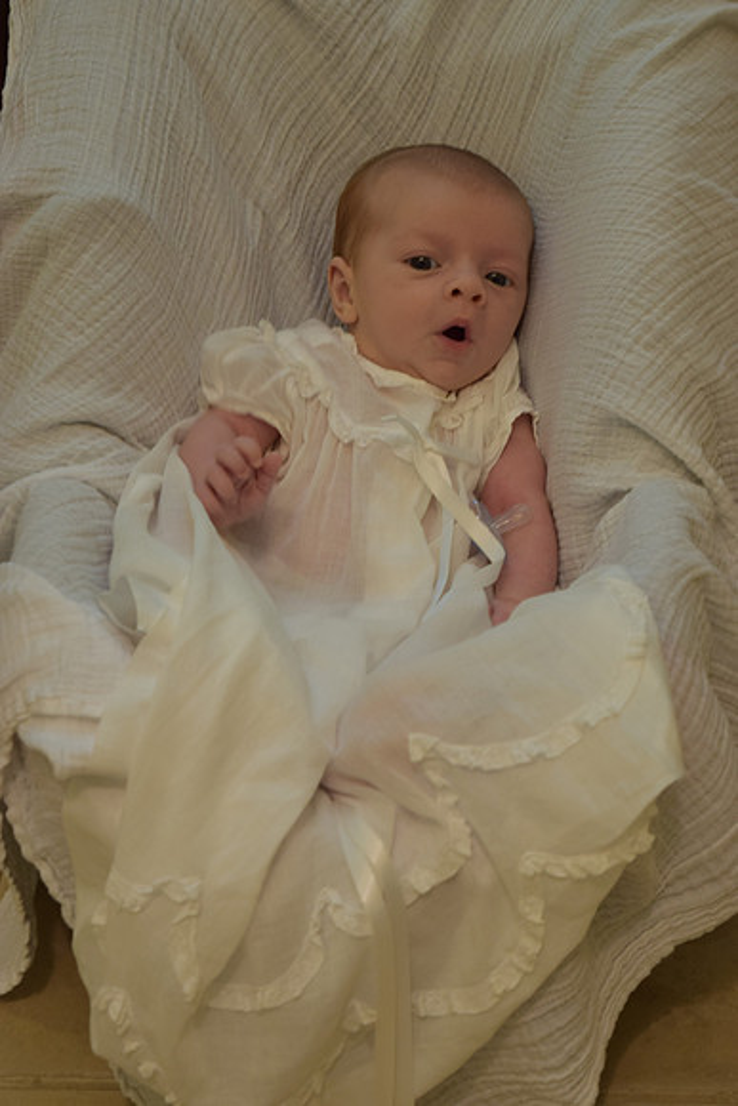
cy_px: 553
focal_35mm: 78
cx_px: 369
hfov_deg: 17.5
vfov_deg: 26.0
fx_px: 2397
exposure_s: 1/60
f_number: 5.6
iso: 500
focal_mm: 52
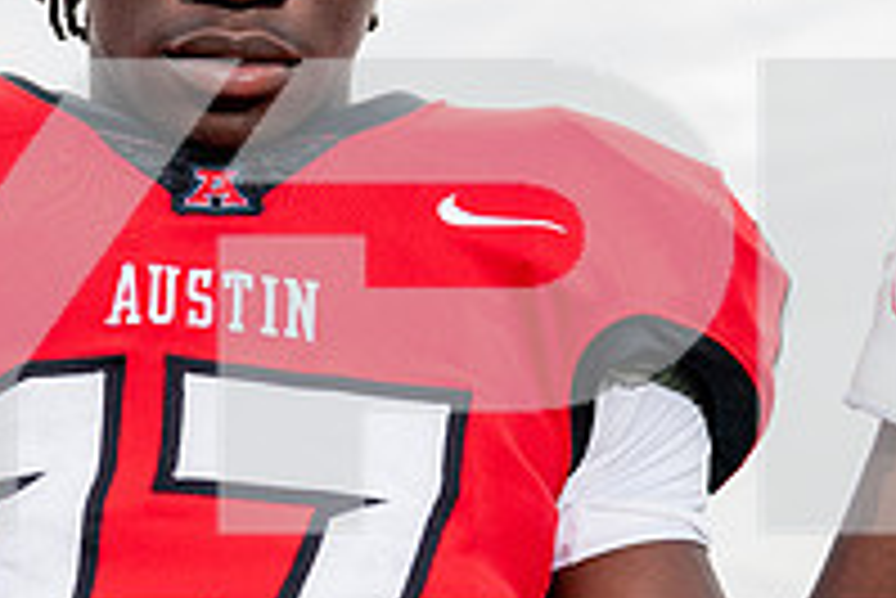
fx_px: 2391
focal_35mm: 96
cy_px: 299
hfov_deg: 20.9
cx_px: 131
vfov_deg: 14.3
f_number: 5
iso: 100
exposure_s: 1/250
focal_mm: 33
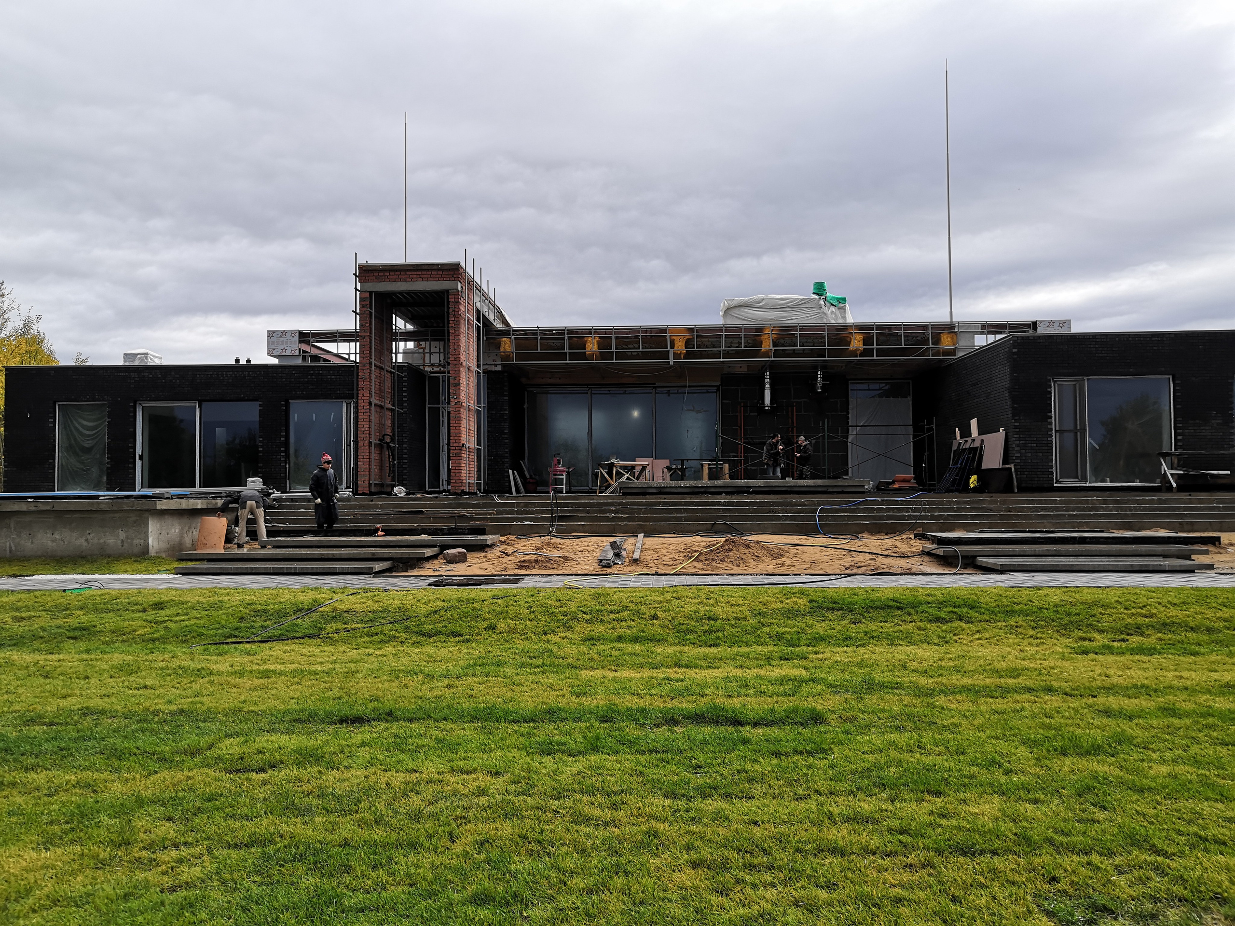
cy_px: 463
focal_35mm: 27
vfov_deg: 51.4
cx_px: 618
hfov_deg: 65.3
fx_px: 963
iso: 50
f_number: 1.8
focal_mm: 3.95
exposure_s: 1/615
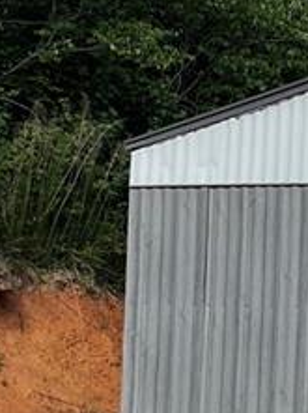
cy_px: 282
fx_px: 1202
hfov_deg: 13.5
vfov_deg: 19.4
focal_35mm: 101
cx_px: 497
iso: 25
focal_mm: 3
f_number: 1.8
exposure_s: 1/1055
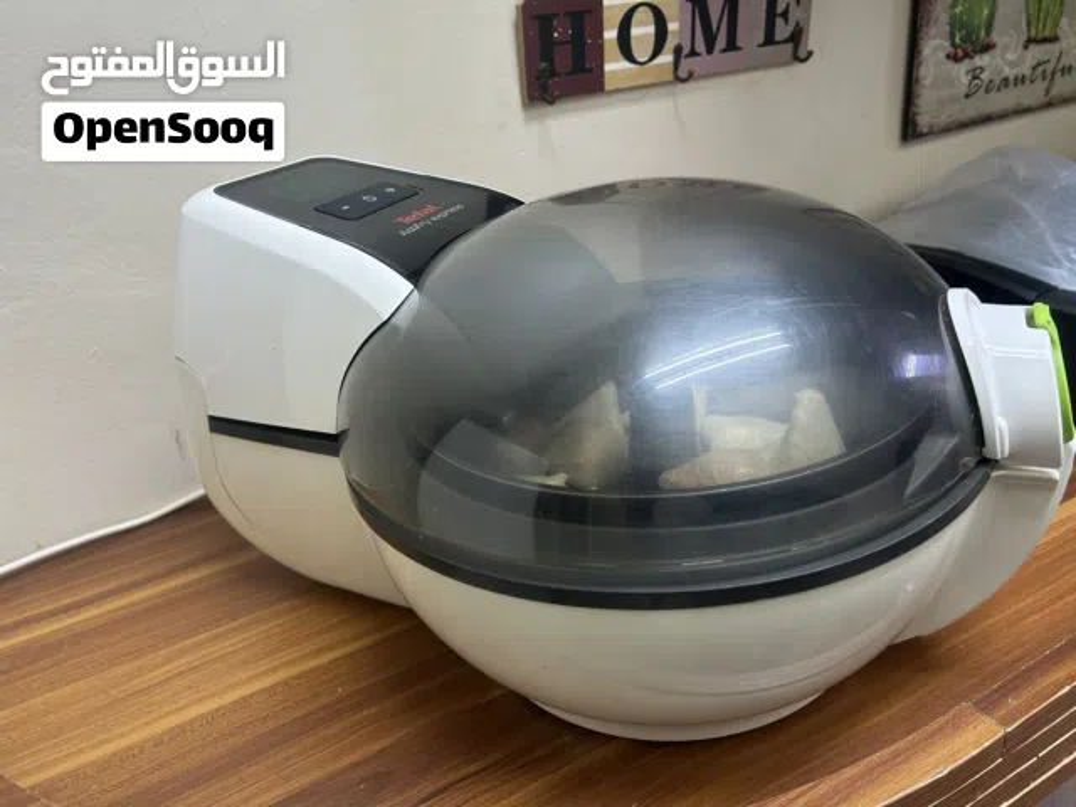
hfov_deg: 67.3
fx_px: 808
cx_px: 538
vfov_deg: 53.1
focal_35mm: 26
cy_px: 404
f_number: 1.5
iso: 125
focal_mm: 5.7
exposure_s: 1/50
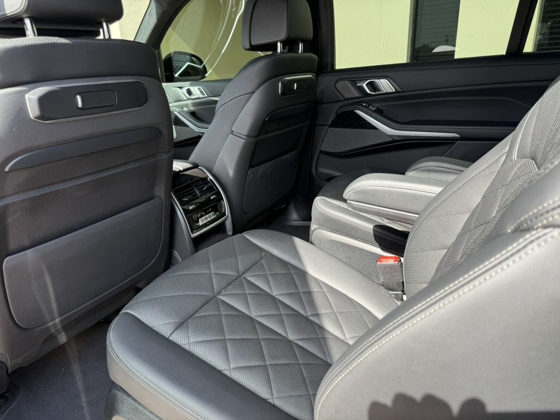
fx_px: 388
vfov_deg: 56.8
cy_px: 210
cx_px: 280
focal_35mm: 24
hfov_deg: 71.6
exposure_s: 1/226
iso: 64
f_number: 1.78
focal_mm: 6.76
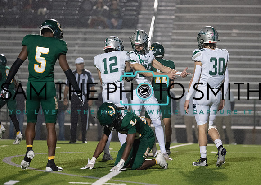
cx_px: 158
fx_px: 1906
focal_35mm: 258
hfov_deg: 7.8
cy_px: 75
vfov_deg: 5.5
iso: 3200
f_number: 2.8
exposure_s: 1/1250
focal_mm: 200
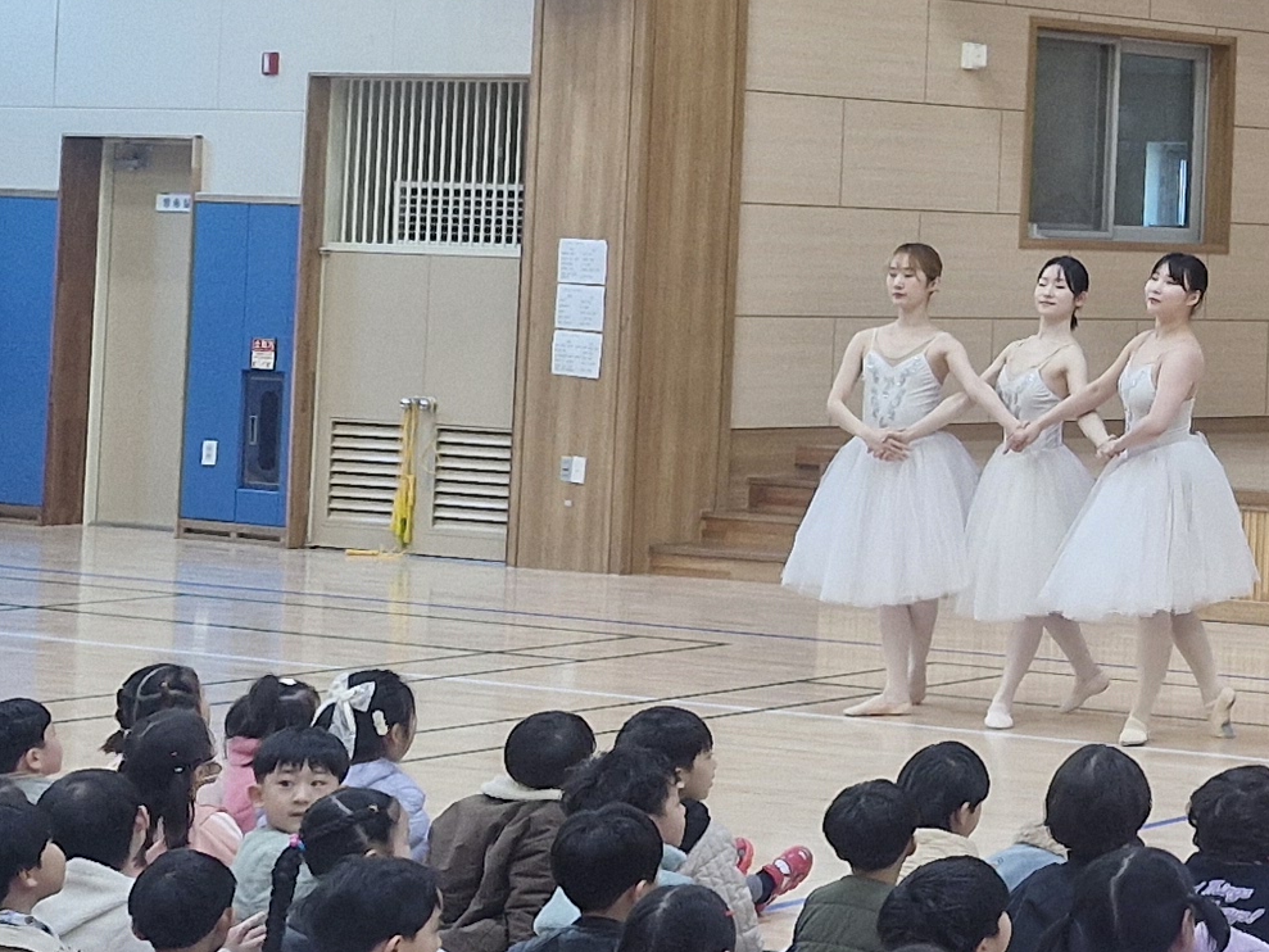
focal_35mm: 93
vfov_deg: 15.8
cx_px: 1859
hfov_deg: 18.8
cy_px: 162
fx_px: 3410
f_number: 1.8
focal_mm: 5.54
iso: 200
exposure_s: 1/120
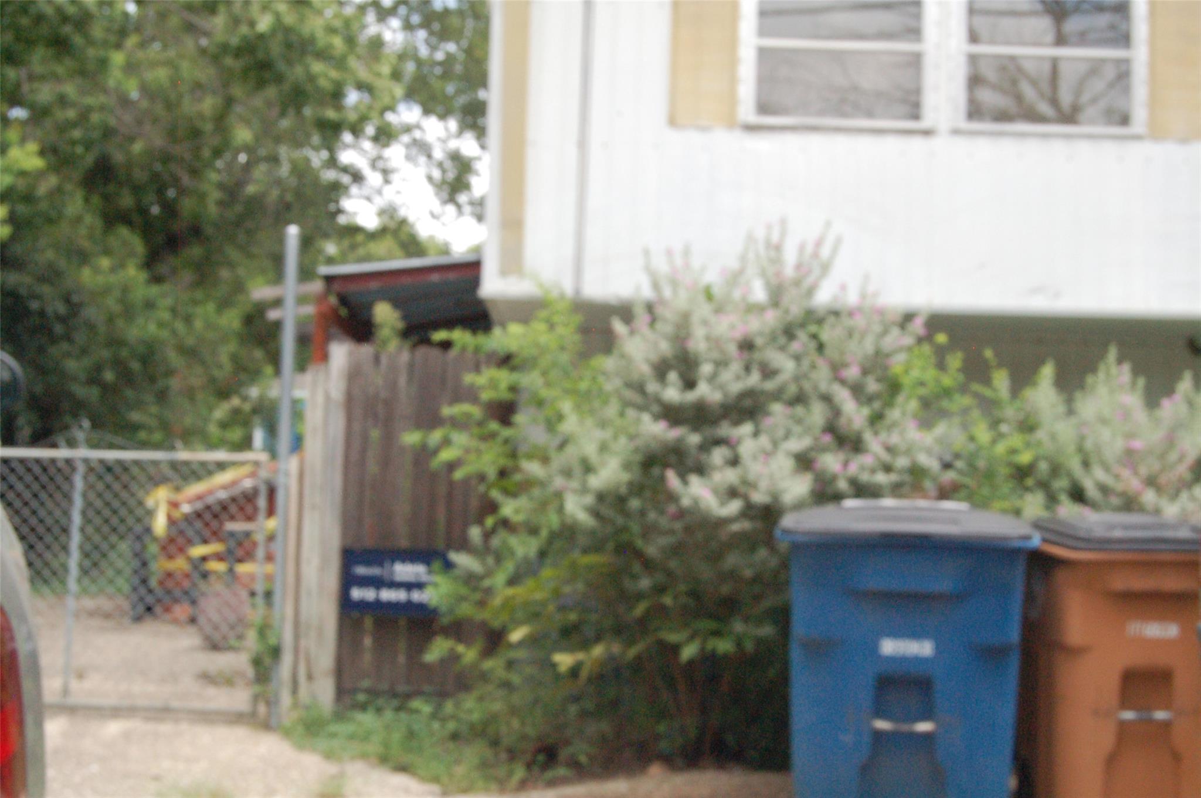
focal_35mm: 52
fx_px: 1750
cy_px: 399
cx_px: 600
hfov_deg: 37.9
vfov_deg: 25.7
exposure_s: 1/250
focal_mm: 35
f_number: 14
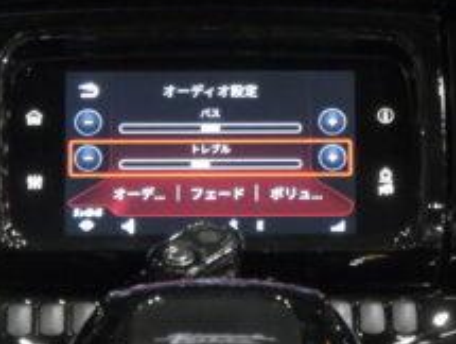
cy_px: 47
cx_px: 195
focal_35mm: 492
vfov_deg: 3.0
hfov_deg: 4.0
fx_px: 6492
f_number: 5.6
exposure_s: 1/80
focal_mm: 69
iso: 3200
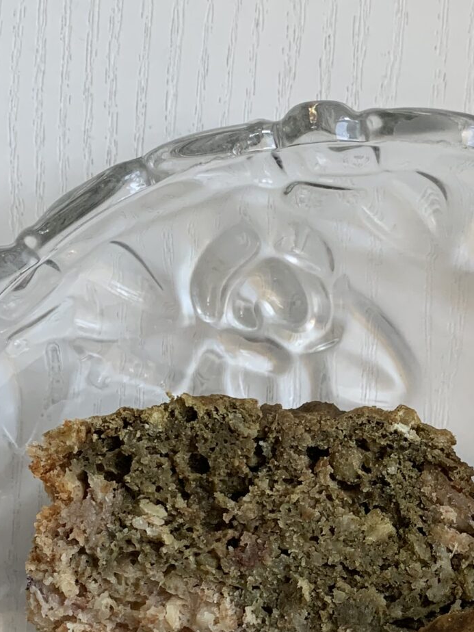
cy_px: 558
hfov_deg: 20.0
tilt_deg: -86.0
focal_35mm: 72
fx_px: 1315
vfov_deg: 26.2
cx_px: 441
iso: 100
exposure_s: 1/60
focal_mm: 4.25
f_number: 1.8
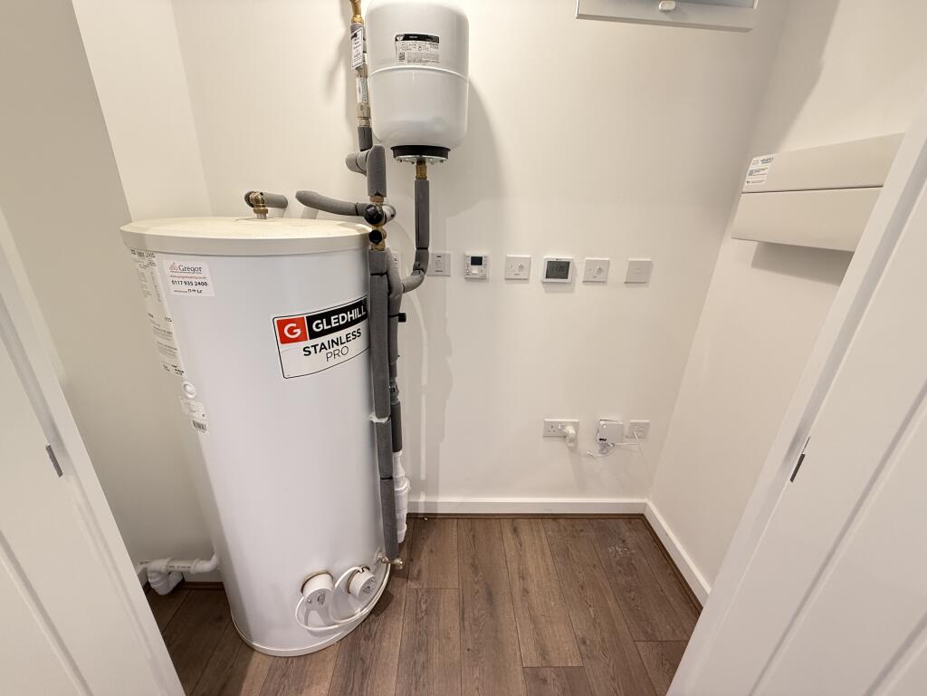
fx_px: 375
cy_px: 348
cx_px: 464
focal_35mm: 14
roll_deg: -2.3
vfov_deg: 85.7
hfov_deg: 102.1
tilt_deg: -21.3
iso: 250
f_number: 2.2
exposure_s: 1/50
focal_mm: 2.22
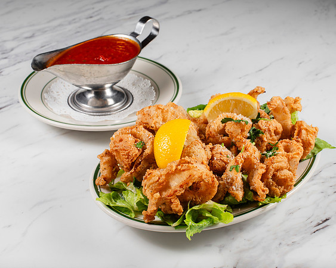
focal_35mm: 58
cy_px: 129
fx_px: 580
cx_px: 174
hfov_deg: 32.3
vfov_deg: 26.1
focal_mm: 50
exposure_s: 1/250
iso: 200
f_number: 11
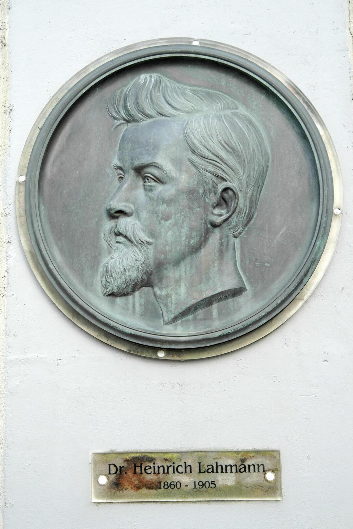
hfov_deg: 26.5
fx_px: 750
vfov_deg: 38.9
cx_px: 178
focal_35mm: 51
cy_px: 260
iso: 100
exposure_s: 1/125
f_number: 4.5
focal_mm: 33
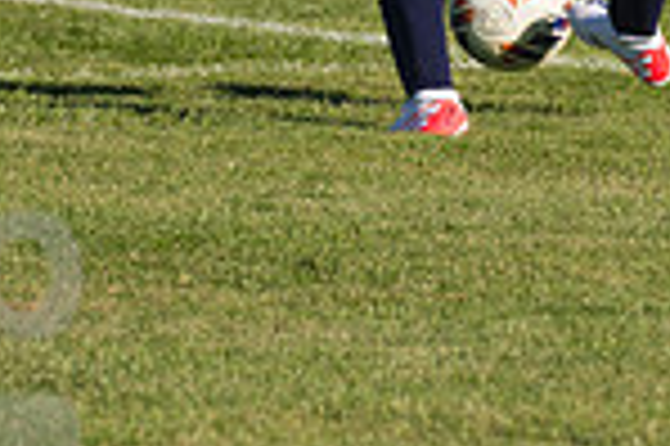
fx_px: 16638
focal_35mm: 895
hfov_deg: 2.3
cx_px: 585
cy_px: -295
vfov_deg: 1.5
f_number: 5.6
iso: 320
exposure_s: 1/2000
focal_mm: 230
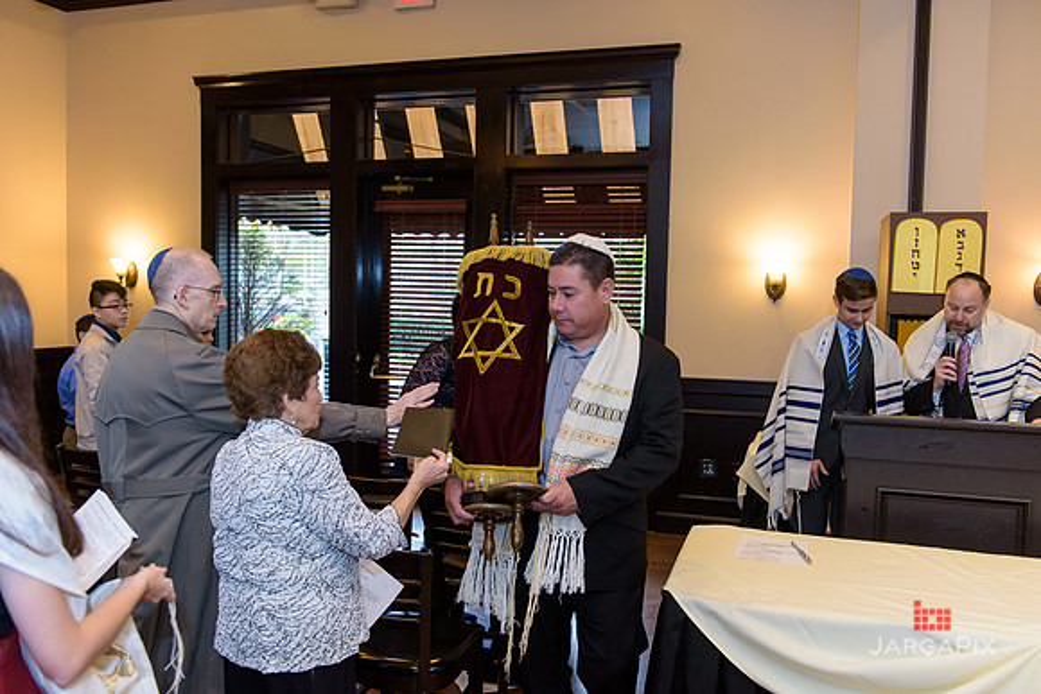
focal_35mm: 31
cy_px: 347
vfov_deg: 42.3
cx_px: 520
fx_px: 897
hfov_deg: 60.3
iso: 1250
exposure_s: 1/125
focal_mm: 31
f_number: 3.2
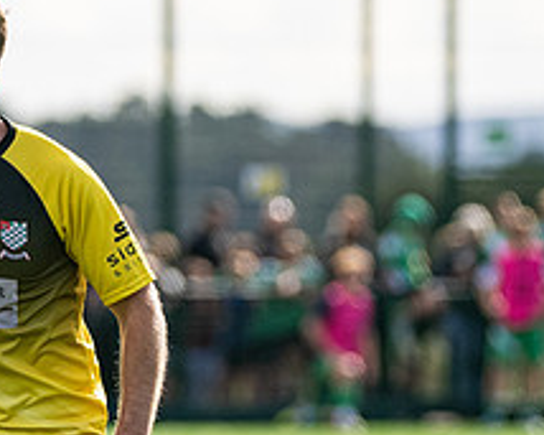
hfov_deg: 2.2
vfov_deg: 1.7
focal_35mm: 891
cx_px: -111
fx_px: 14339
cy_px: 441
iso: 400
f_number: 4
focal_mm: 210
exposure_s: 1/2500
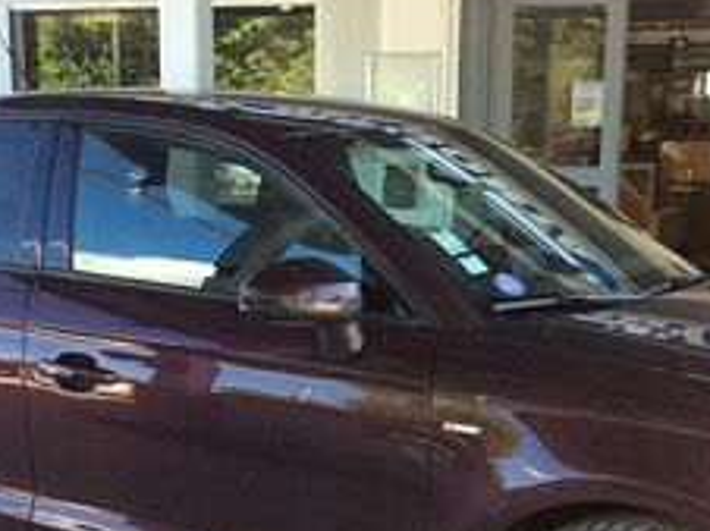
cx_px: 386
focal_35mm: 68
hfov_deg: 28.6
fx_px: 1393
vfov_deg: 21.3
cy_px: 432
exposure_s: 1/100
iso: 40
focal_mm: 3.3
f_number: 2.4
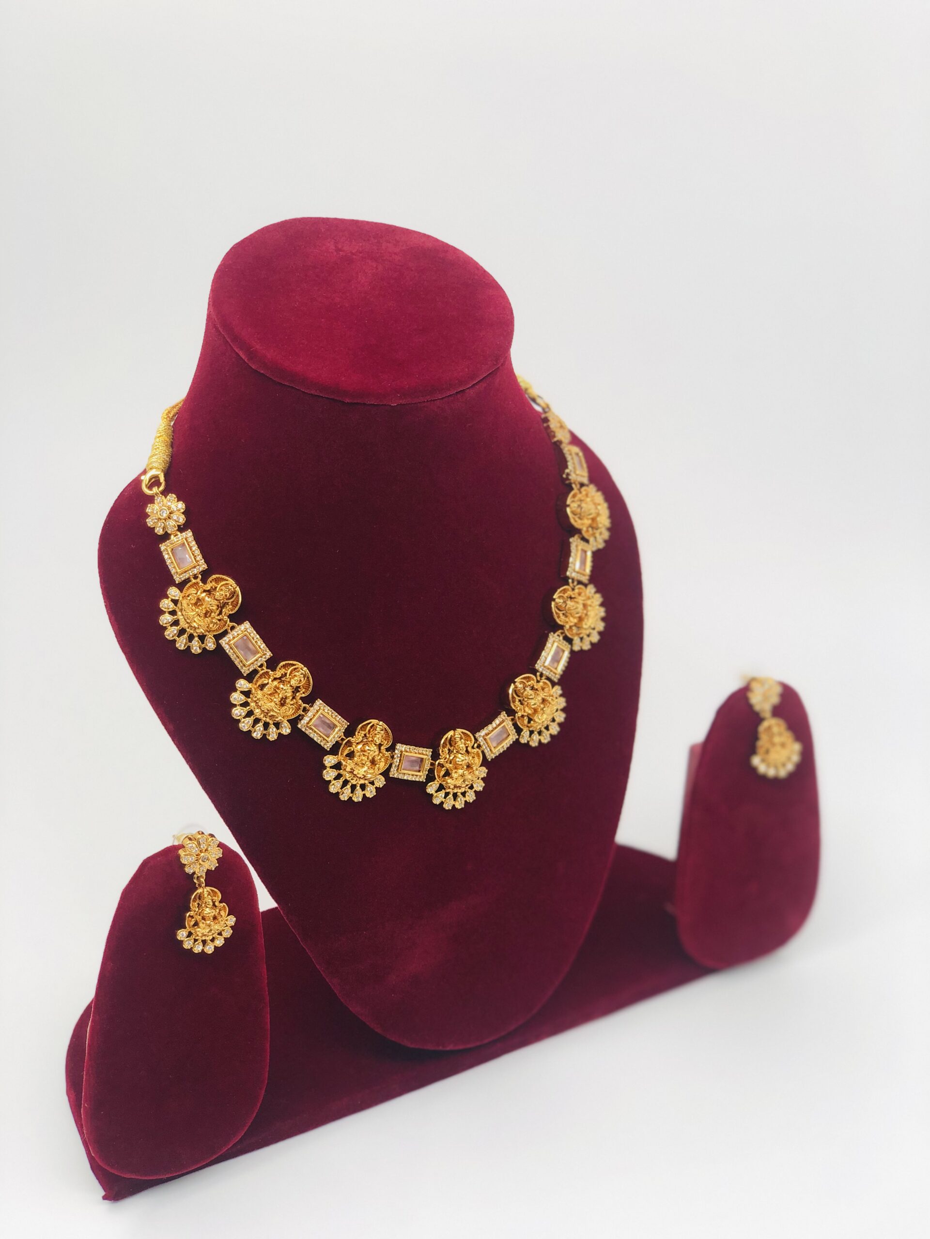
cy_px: 620
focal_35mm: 52
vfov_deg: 36.8
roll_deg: -2.9
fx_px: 1863
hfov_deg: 28.0
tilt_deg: -26.7
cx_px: 465
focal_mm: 6
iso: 16
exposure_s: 1/100
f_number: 2.4
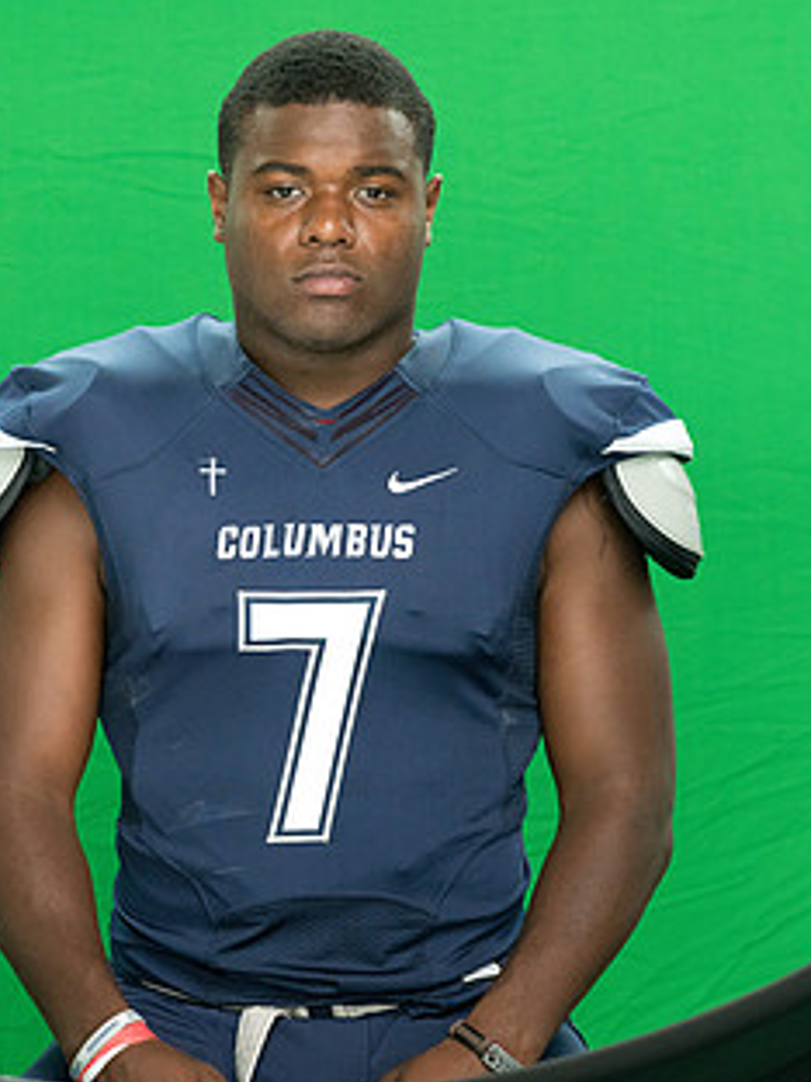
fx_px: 6497
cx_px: 308
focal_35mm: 208
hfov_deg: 7.1
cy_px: 388
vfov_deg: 9.5
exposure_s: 1/100
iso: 6400
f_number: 8
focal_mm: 150
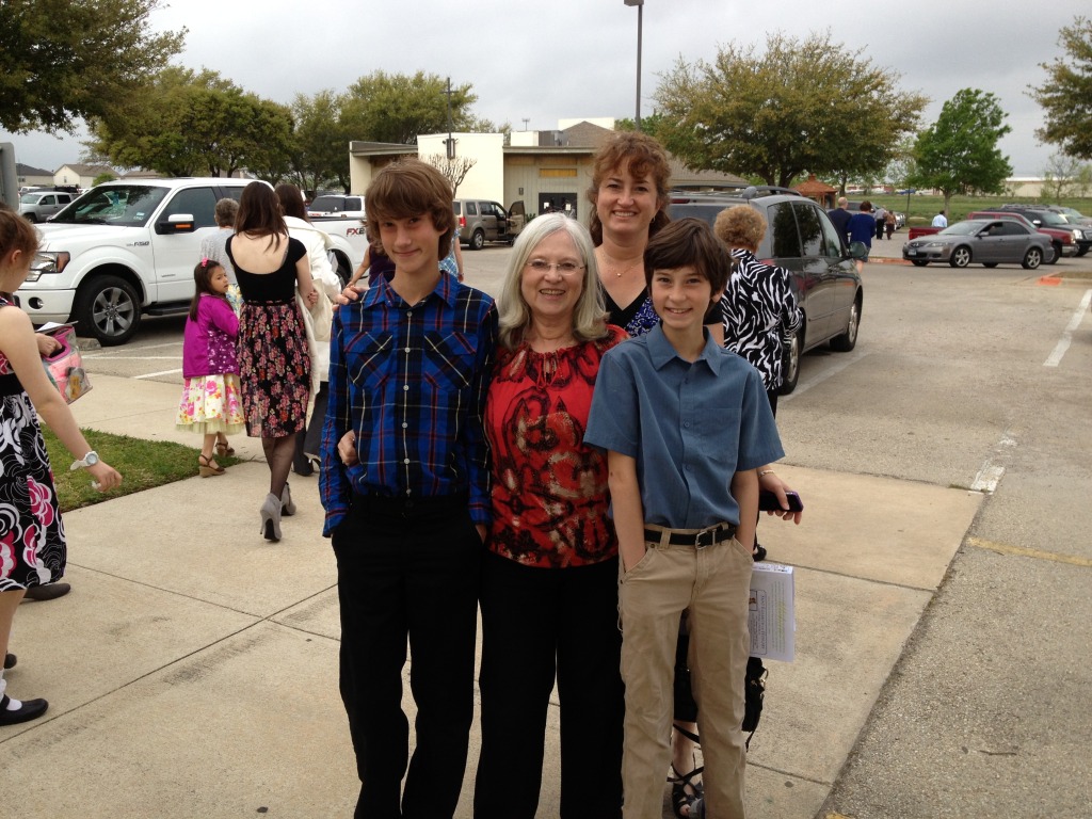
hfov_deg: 52.6
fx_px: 1104
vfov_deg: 40.7
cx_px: 546
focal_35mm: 35
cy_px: 410
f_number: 2.4
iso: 50
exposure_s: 1/335
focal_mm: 4.28
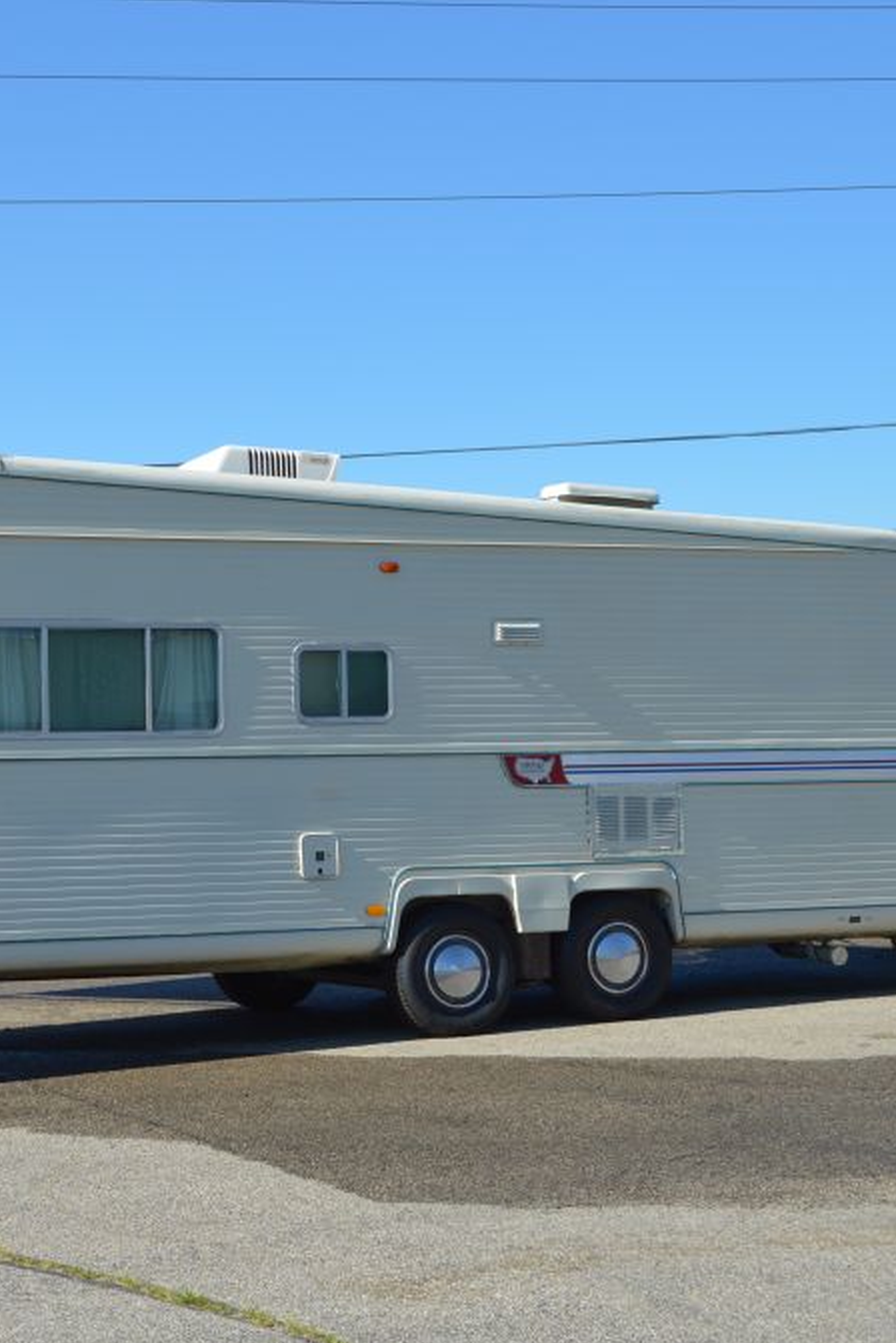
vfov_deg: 31.4
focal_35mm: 64
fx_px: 2387
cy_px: 680
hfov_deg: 20.6
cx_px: 16
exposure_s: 1/200
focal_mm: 28
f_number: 7.1
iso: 100
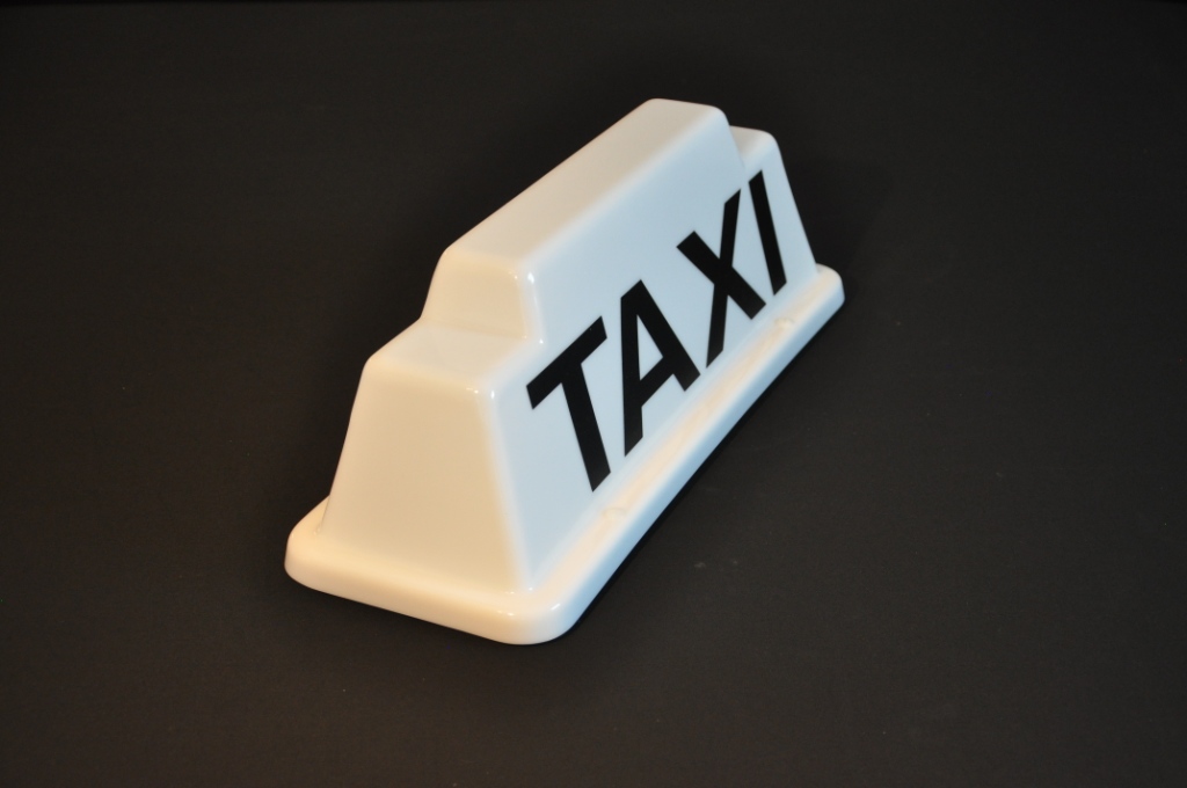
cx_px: 594
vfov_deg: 25.7
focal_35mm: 52
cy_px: 394
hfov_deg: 37.9
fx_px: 1729
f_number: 4.5
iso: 800
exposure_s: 1/50
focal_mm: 35
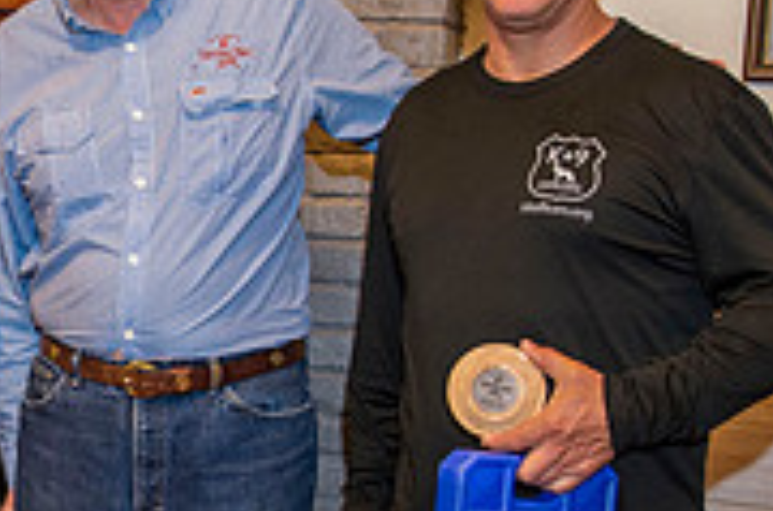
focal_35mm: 84
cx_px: -94
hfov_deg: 22.7
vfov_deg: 16.1
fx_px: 1799
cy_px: 348
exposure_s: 1/100
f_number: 2.8
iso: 1600
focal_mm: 26
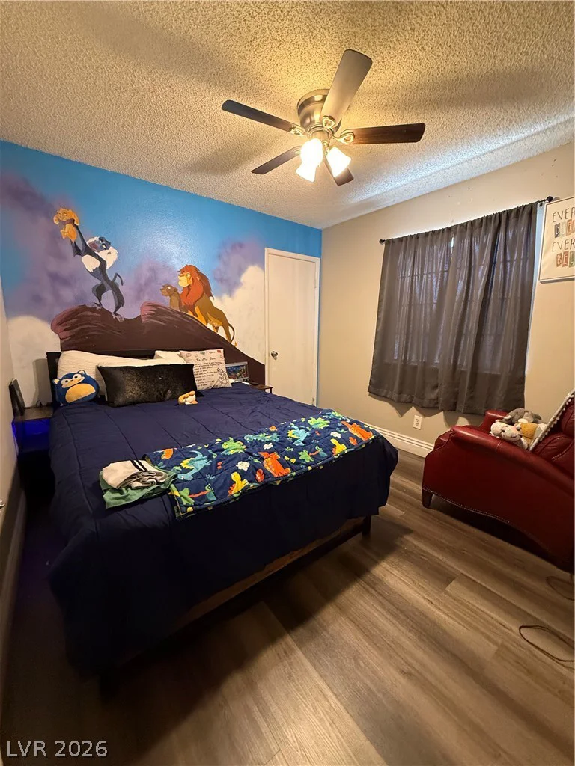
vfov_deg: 102.1
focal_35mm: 14
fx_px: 310
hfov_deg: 85.7
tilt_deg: -10.8
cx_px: 288
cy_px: 383
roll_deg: -0.9
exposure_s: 1/60
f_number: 2.2
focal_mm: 2.22
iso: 640
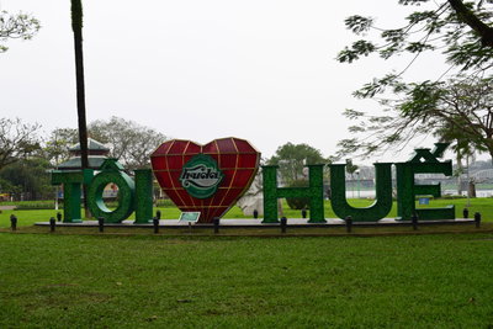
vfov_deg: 31.9
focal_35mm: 42
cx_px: 246
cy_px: 164
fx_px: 575
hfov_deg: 46.4
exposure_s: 1/80
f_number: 8
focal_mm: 28
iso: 400
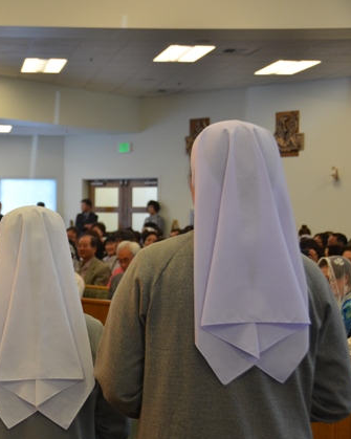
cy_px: 221
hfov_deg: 20.4
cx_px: 19
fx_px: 948
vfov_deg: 26.1
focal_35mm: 73
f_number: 4.2
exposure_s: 1/60
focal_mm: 34
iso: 800
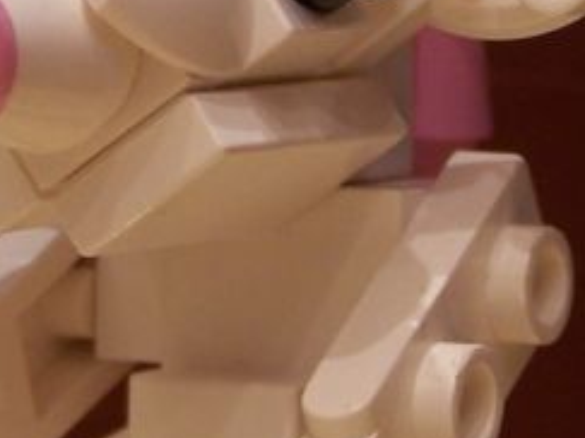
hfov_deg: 6.8
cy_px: 48
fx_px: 4915
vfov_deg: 5.1
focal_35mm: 291
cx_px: 31
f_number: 3.2
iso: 80
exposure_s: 1/3
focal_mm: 11.5
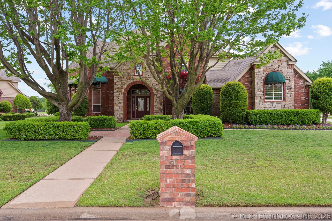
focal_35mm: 25
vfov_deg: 51.8
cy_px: 110
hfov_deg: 72.2
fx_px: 228
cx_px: 166
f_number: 9
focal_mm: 24.7
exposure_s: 1/80
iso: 200
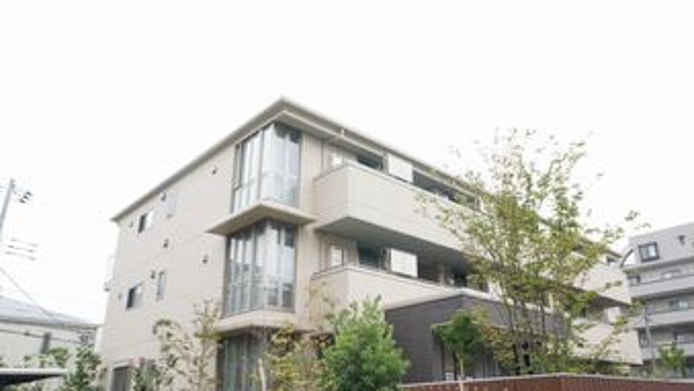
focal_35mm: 37
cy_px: 205
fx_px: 681
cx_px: 381
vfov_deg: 32.0
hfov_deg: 53.9
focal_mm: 16
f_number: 5
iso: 100
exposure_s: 1/100
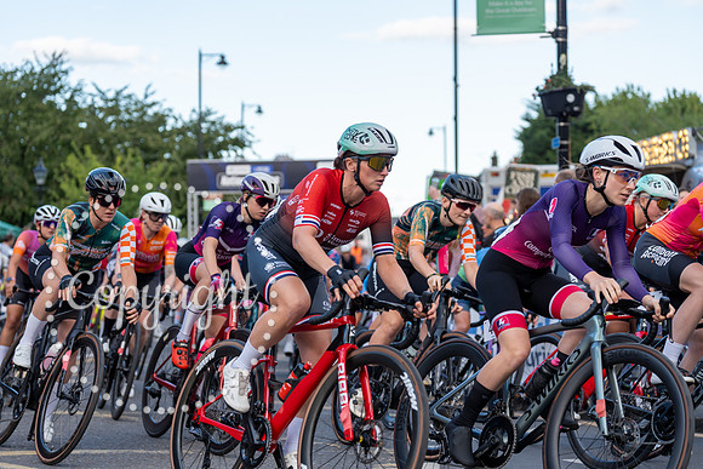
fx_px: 1367
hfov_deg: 28.8
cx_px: 352
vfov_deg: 19.5
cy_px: 234
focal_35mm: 70
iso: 250
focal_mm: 70
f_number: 3.2
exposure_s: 1/1000
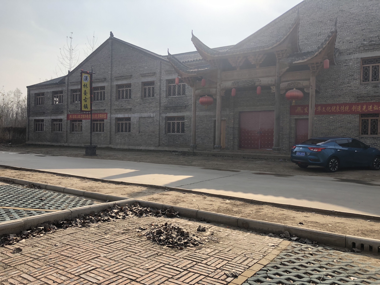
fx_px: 307
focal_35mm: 28
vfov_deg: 49.7
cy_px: 142
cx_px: 190
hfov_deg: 63.4
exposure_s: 1/1779
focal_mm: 4
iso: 20
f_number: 1.8
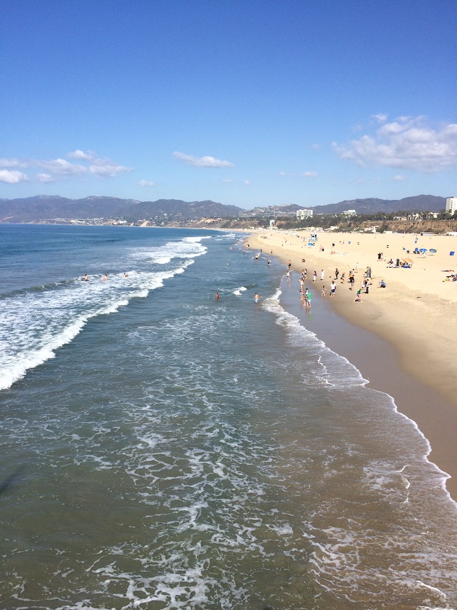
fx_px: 510
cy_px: 305
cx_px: 228
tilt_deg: -7.6
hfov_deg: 48.2
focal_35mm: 29
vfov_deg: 61.7
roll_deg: -1.3
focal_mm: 4.15
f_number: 2.2
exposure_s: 1/2415
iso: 32
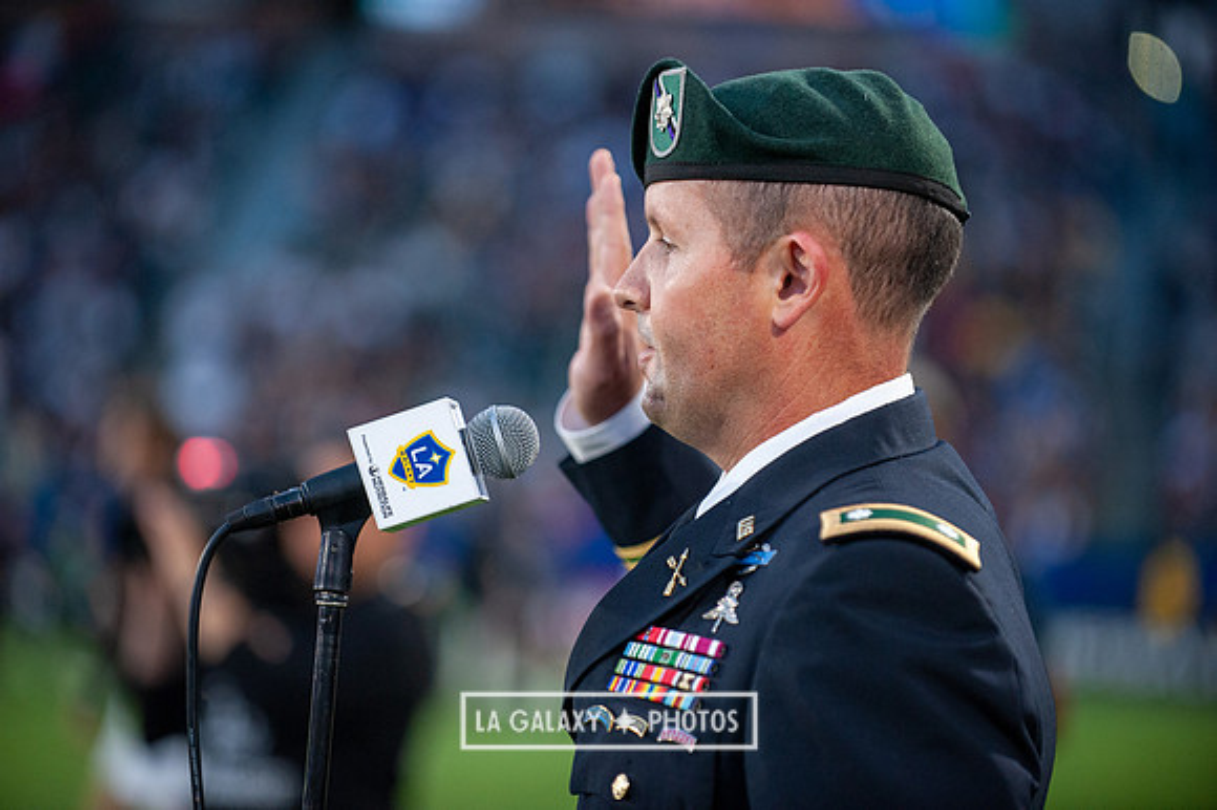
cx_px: 608
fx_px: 5237
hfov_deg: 13.3
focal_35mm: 155
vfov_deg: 8.8
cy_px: 405
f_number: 2.8
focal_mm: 155
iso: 1600
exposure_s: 1/1000
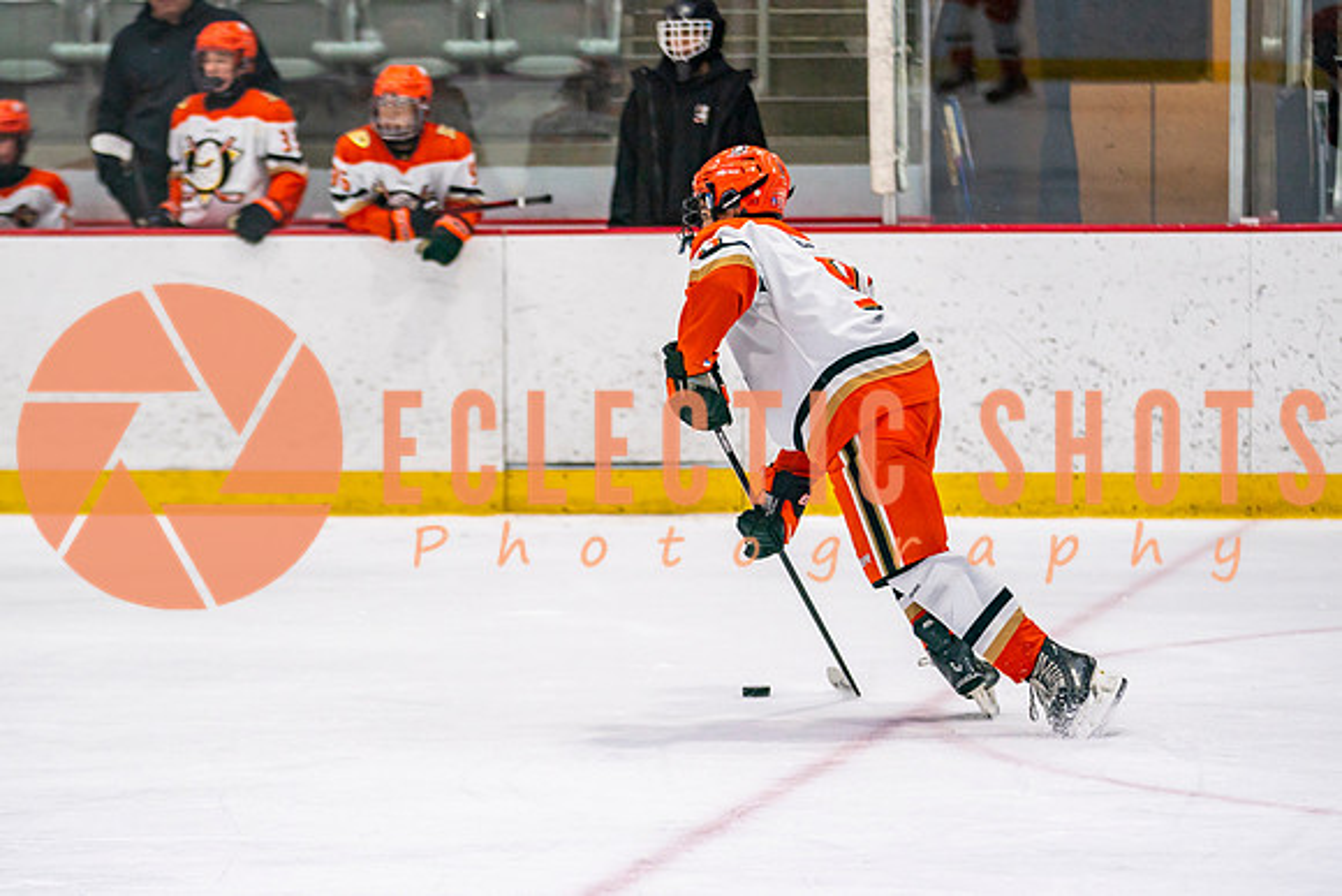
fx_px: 8083
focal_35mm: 217
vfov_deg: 6.3
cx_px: 633
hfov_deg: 9.5
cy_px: 545
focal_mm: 135
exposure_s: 1/640
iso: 500
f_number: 2.8
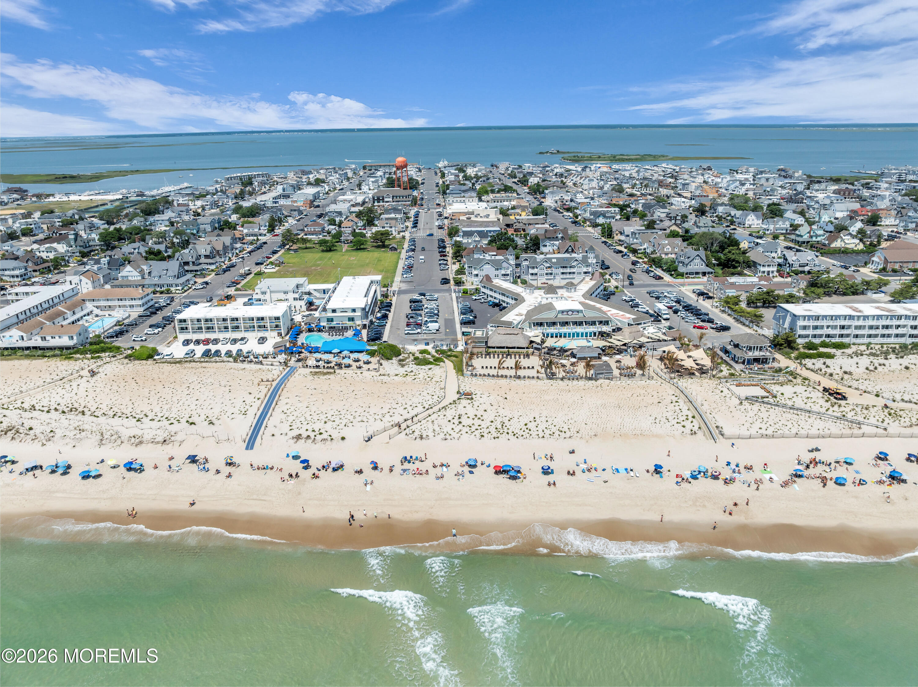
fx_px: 636
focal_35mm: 24
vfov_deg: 56.8
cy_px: 344
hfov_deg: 71.6
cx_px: 459
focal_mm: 12.29
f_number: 2.8
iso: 100
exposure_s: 1/2500
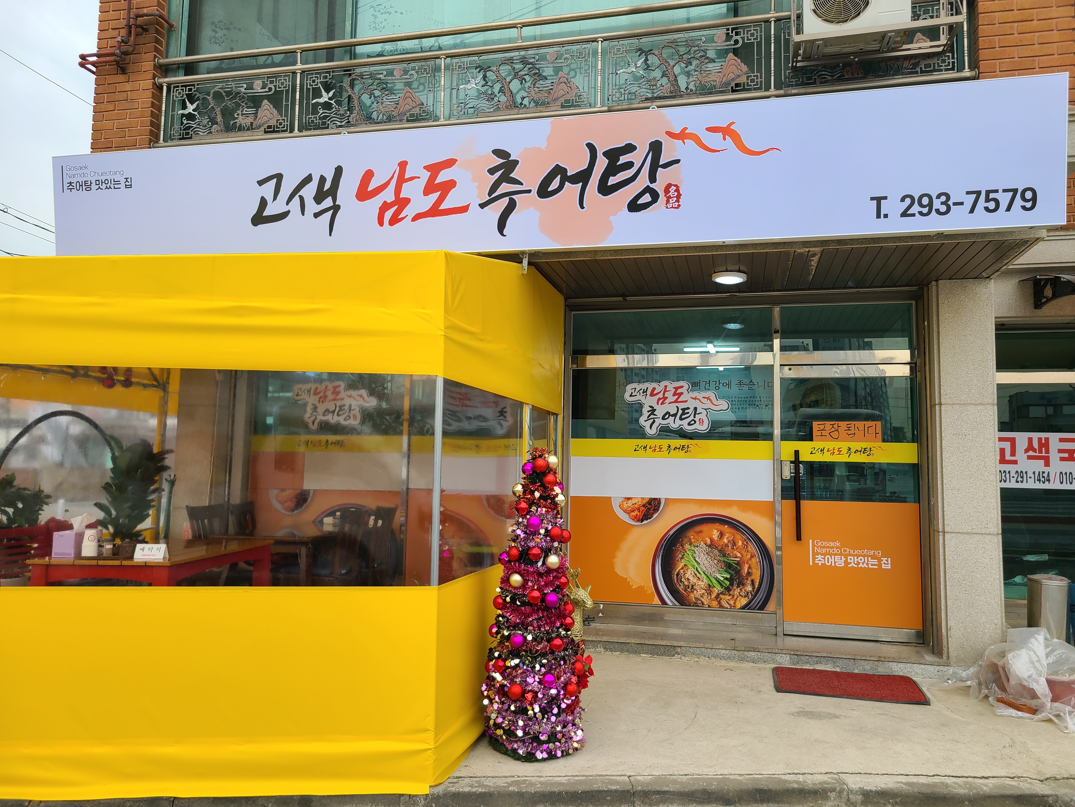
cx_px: 538
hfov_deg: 67.3
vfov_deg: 53.1
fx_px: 807
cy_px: 404
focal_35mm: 26
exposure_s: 1/382
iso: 40
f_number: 1.8
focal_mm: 5.4
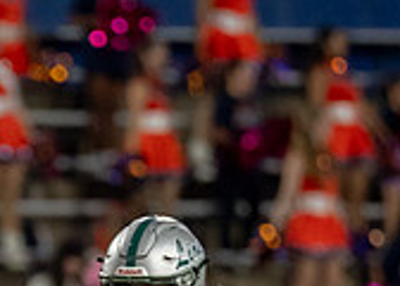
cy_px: 431
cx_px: -83
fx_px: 14166
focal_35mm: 1247
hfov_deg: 1.6
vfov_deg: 1.2
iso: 2000
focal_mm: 200
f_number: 2.8
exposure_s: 1/1600
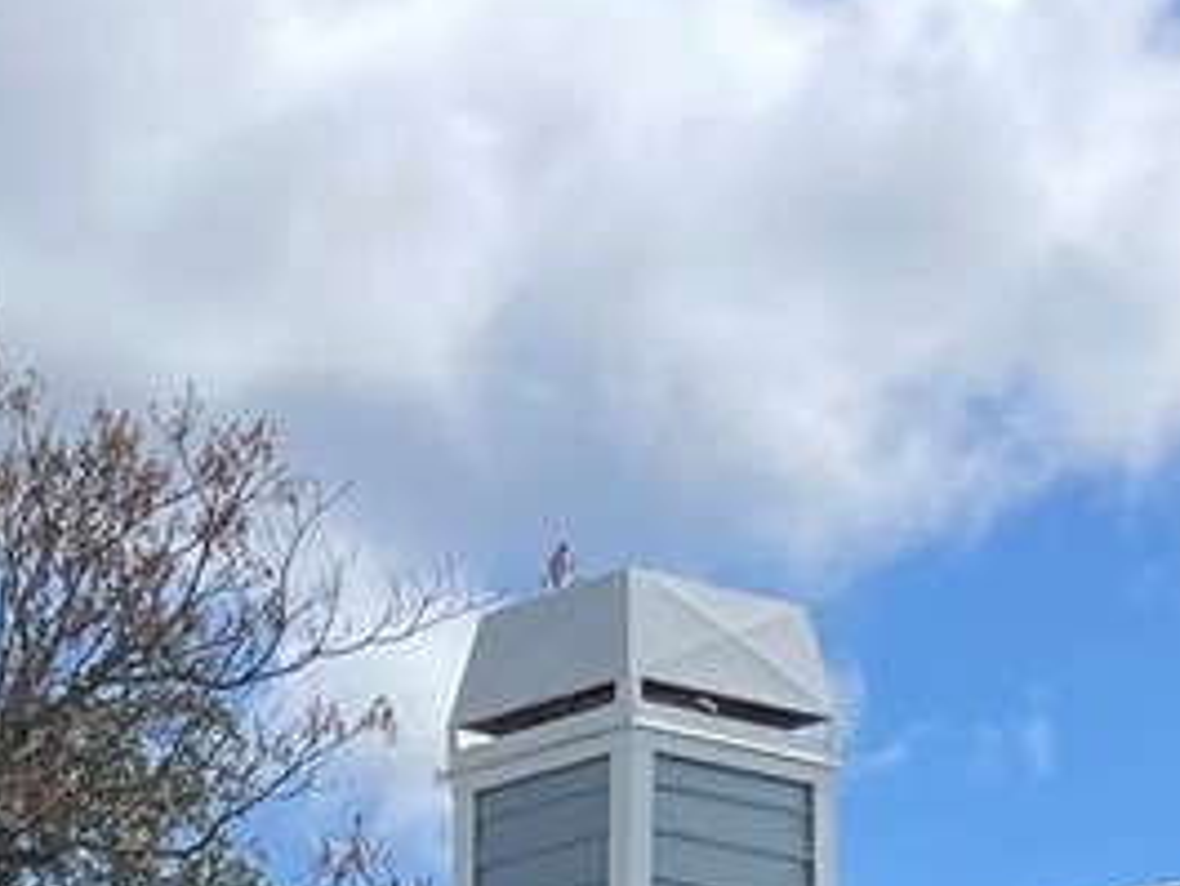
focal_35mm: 151
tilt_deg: -4.6
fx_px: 5150
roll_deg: +0.4
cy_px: 2475
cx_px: -530
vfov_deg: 8.5
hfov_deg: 12.5
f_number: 1.6
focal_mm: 5.1
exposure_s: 1/3003
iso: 32
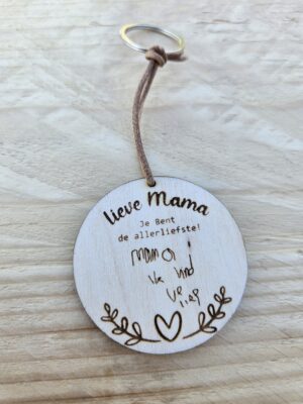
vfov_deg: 73.9
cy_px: 202
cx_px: 152
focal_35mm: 23
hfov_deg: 58.9
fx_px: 268
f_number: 1.8
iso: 25
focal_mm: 5.4
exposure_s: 1/257
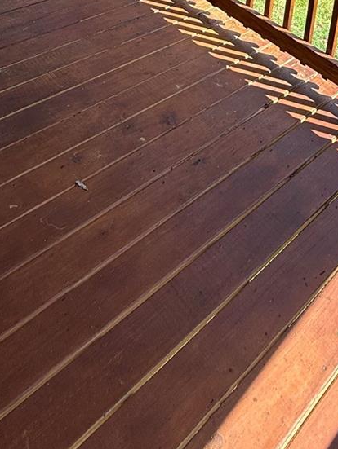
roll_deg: -5.8
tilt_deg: -11.2
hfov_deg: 36.7
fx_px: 507
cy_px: -150
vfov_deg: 33.3
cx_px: 206
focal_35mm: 39
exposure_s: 1/261
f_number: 2.2
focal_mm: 2.22
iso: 50
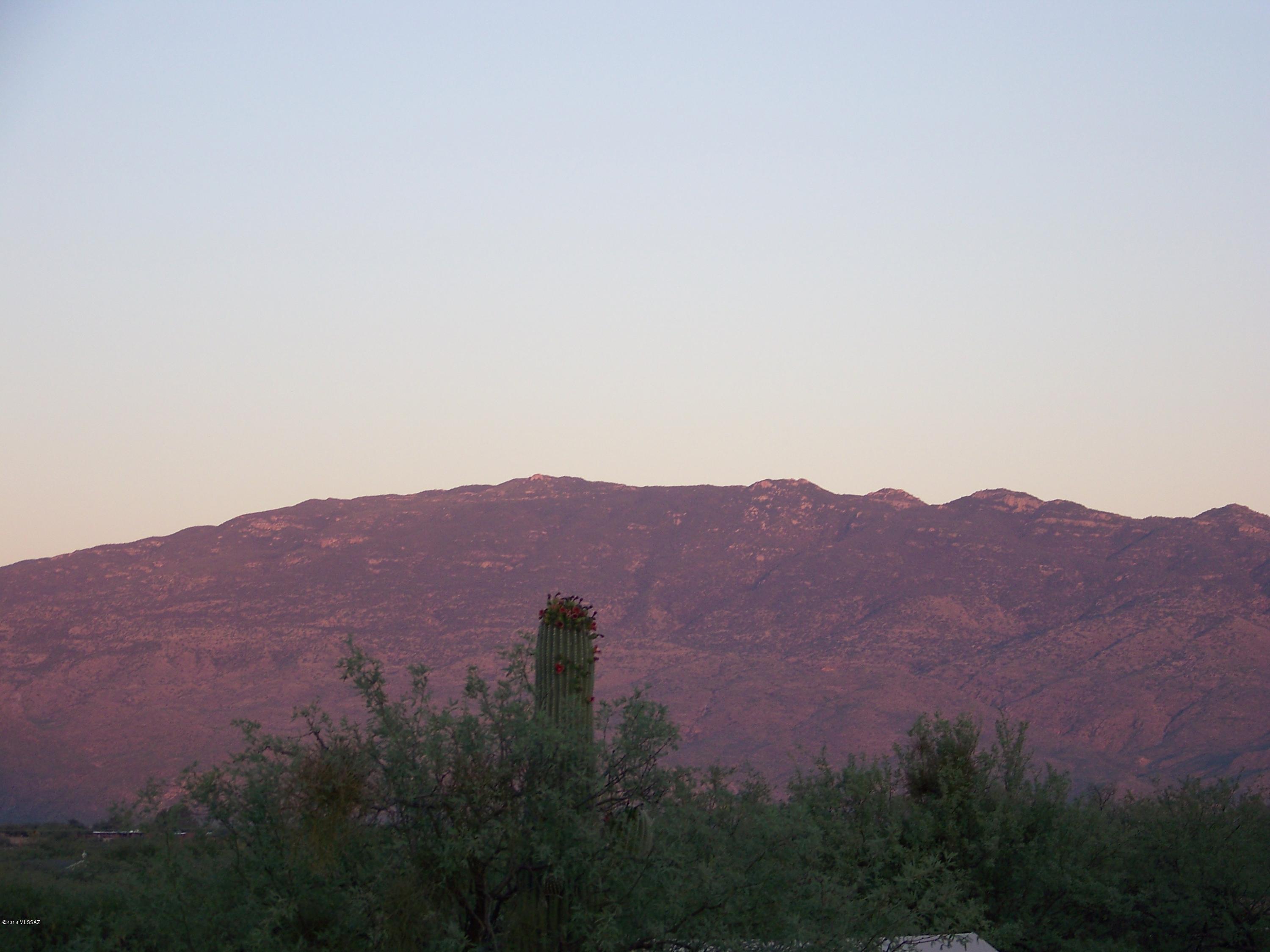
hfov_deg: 17.0
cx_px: 635
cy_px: 476
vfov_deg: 12.8
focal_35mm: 116
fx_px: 4256
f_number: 3.2
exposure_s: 1/50
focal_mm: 19.3
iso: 64
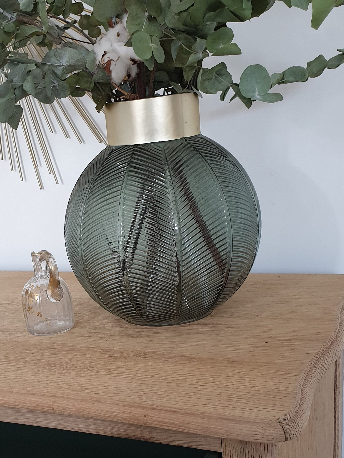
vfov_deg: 37.4
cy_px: 336
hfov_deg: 28.7
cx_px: 93
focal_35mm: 50
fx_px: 663
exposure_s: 1/60
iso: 160
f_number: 2.4
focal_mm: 4.3
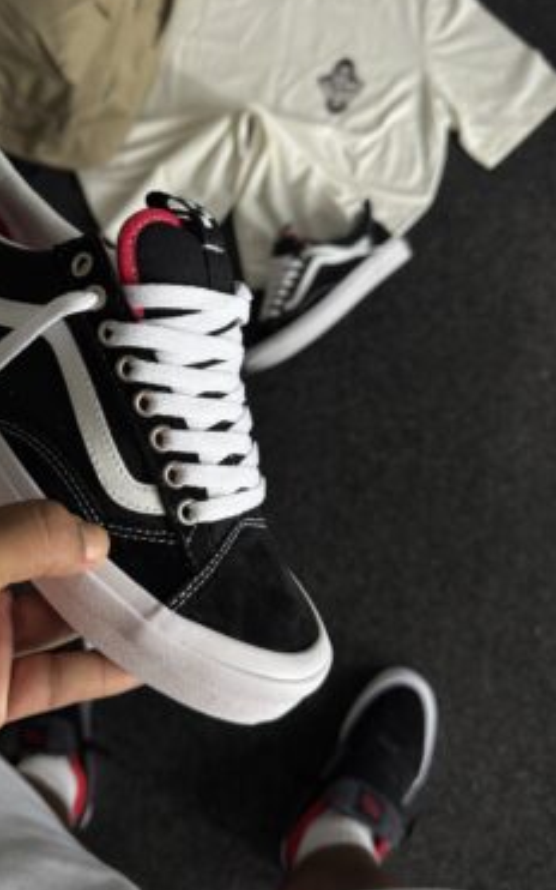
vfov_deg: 59.6
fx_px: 776
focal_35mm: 32
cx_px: 180
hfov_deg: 38.9
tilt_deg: -77.4
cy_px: 414
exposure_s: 1/97
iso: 200
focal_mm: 6.76
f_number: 1.78
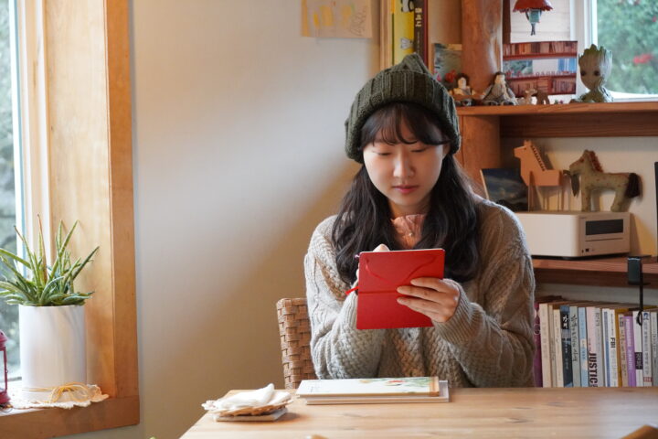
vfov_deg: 13.0
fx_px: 1919
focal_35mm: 105
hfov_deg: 19.5
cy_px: 220
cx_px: 329
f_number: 5.6
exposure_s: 1/160
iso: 6400
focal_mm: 70
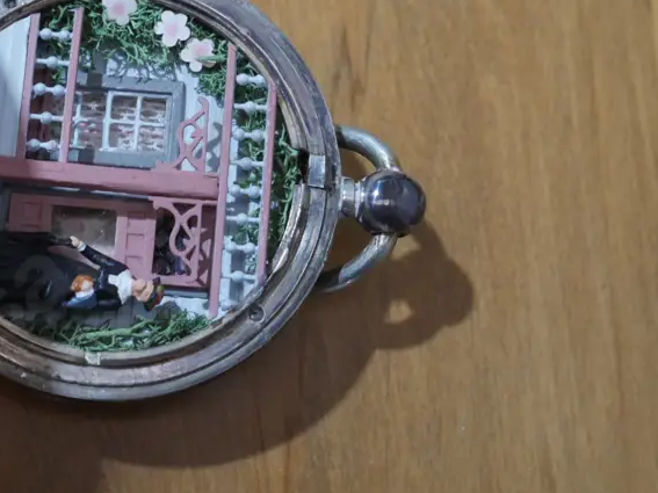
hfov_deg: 17.4
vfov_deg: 13.2
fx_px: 2129
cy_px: 240
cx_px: 96
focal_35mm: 112
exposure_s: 1/80
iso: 1600
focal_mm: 31
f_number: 5.4
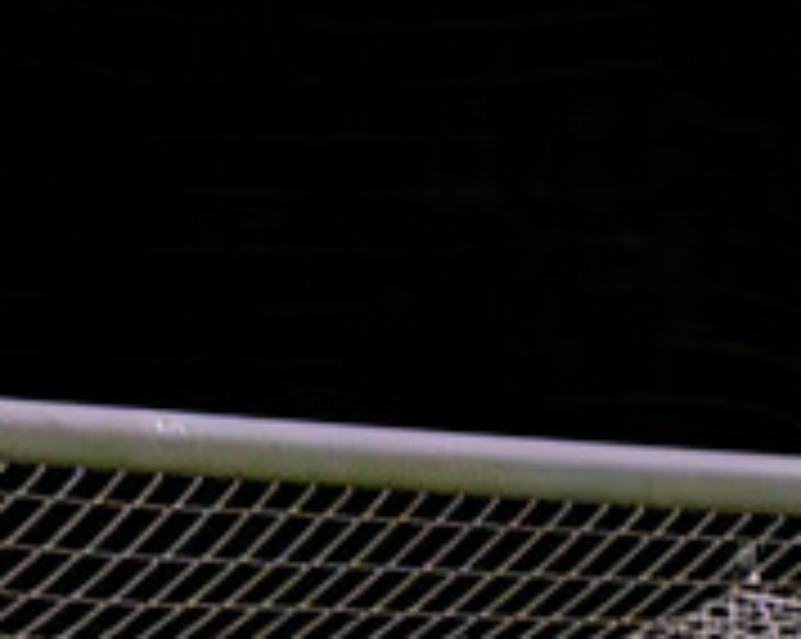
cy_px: 1404
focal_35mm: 1001
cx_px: 242
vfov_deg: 1.5
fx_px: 23704
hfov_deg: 1.9
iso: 6400
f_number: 2.8
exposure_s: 1/1250
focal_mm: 135
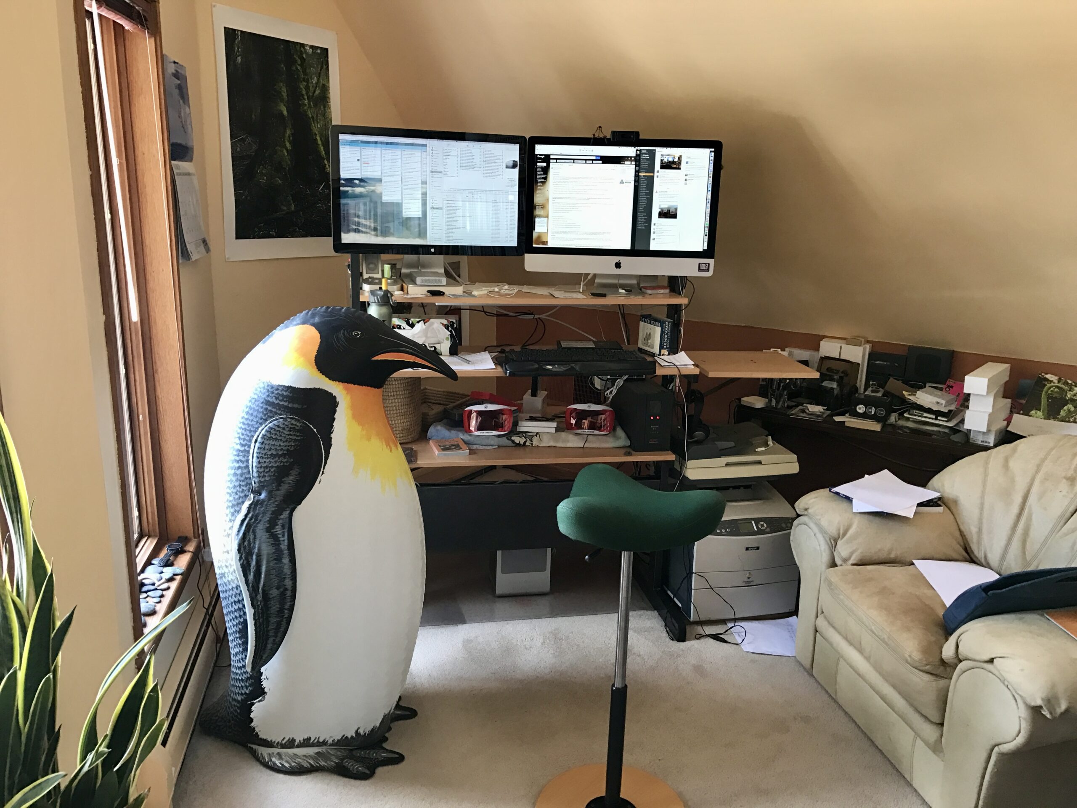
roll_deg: -0.4
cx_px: 538
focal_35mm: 28
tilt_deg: -14.3
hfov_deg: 63.4
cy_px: 404
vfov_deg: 49.7
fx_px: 871
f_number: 1.8
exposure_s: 1/30
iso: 25
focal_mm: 3.99
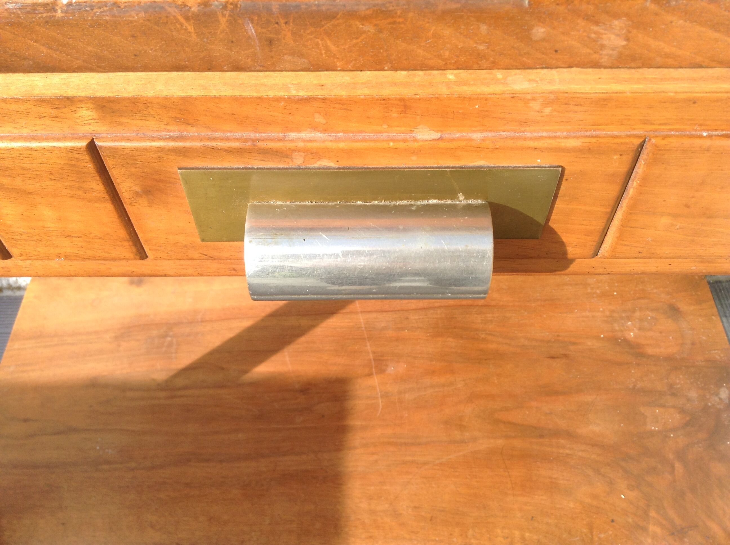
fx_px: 695
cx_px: 365
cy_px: 272
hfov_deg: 55.4
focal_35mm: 33
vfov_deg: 42.8
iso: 25
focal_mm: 3.3
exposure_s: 1/256
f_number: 2.4
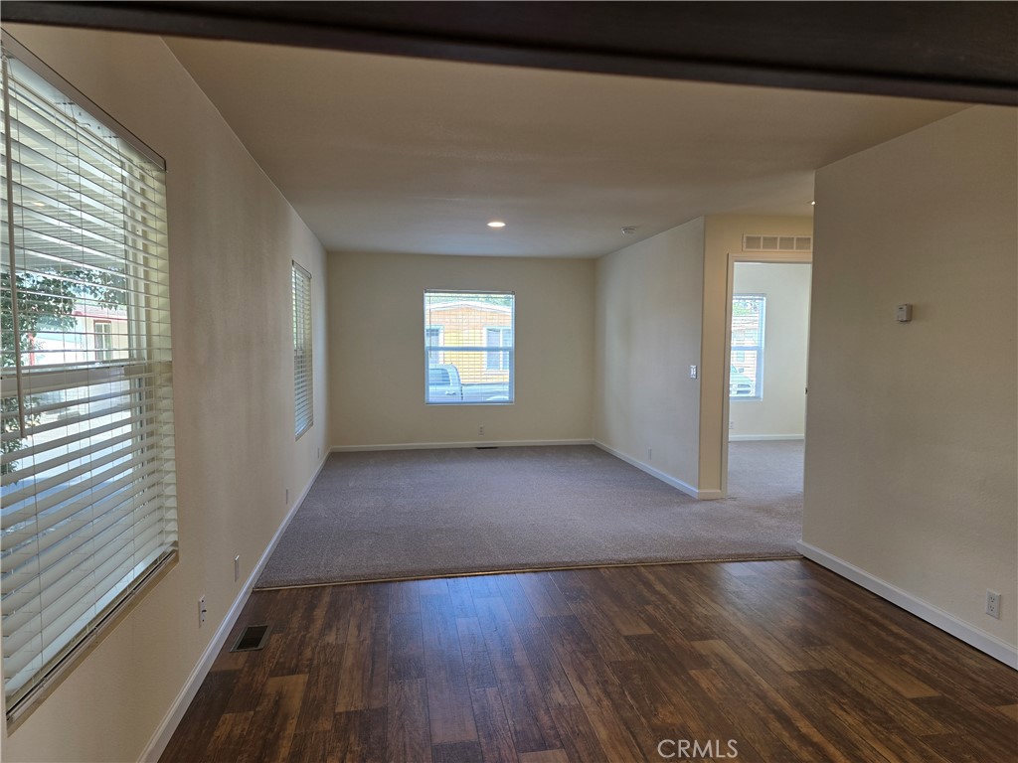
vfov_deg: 58.9
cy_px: 382
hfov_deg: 73.9
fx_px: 676
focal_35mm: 23
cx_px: 509
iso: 64
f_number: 1.7
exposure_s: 1/120
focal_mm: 6.3
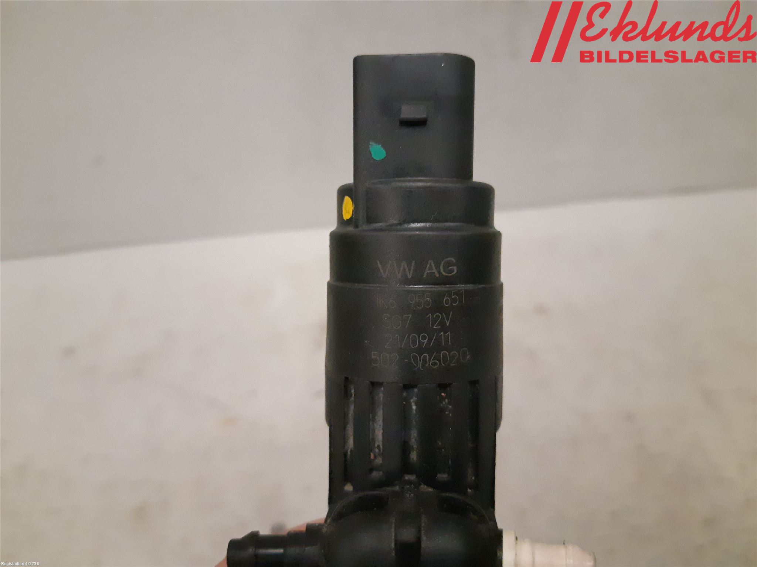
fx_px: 569
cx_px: 378
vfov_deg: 53.1
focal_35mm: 26
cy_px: 284
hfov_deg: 67.3
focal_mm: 3.93
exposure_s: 1/201
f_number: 1.7
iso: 800
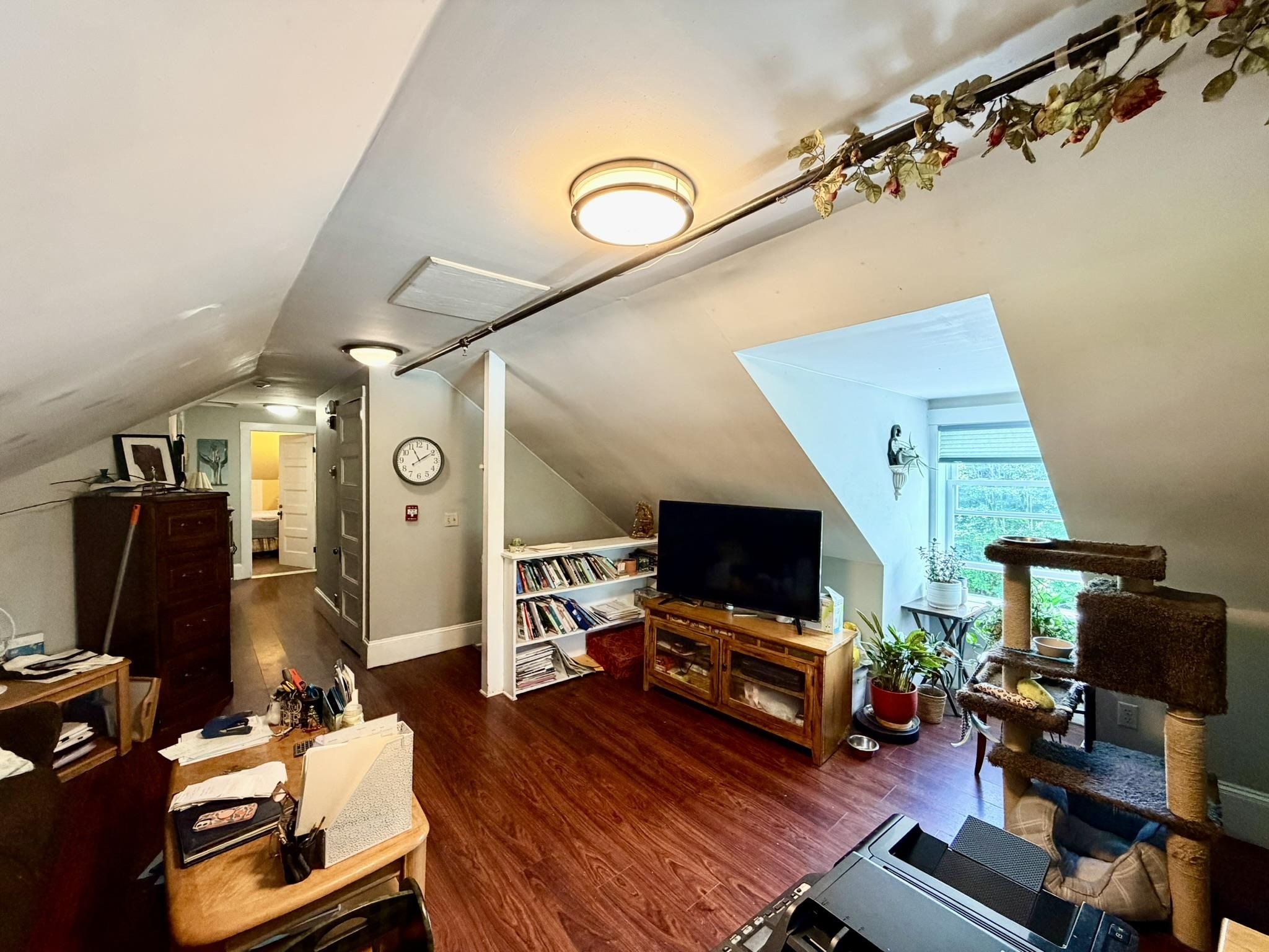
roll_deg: -0.2
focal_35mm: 14
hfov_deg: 102.1
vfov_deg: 85.7
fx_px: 513
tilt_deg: -0.9
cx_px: 634
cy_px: 476
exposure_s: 1/60
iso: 320
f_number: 2.2
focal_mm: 2.22
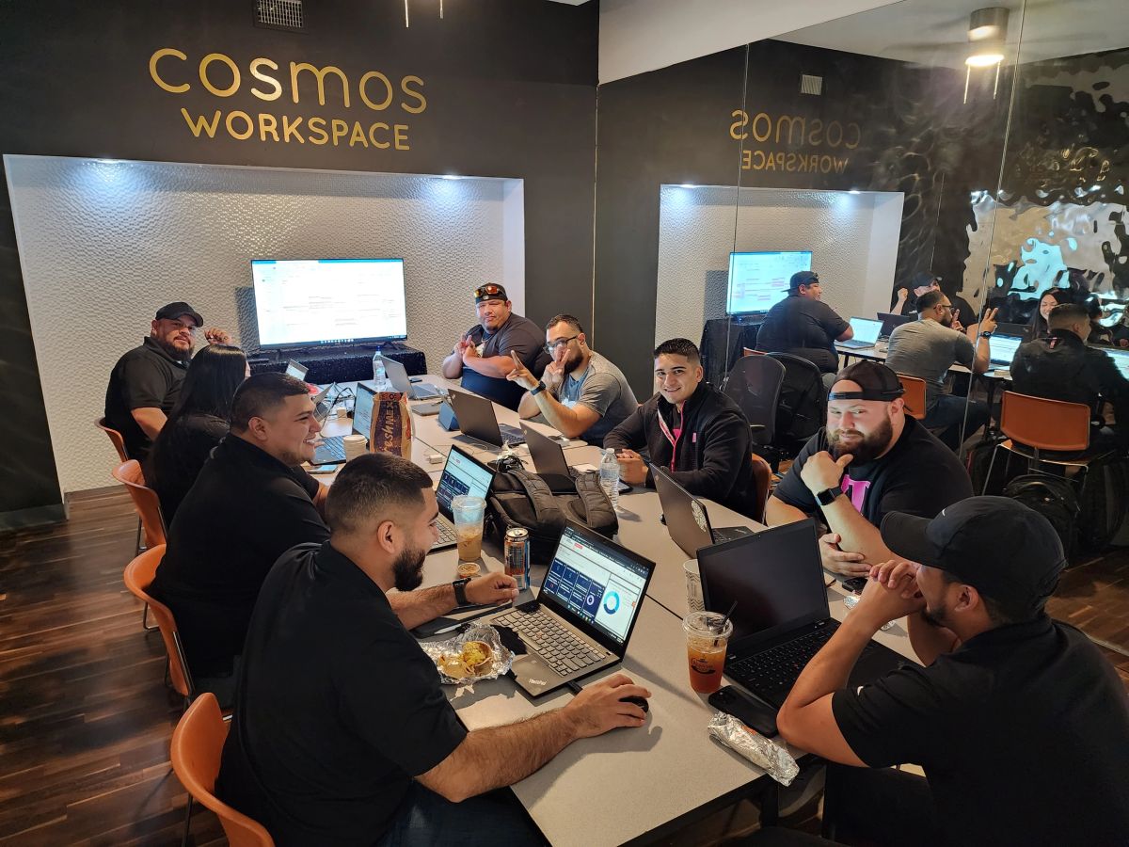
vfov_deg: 58.9
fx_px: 750
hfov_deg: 73.9
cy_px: 424
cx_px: 564
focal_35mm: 23
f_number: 1.8
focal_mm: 6.4
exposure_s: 1/25
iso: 640
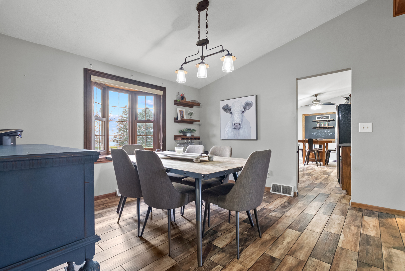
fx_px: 180
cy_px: 136
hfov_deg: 96.7
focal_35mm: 16
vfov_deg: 73.8
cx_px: 202
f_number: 8
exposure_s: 4
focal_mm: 16
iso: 640
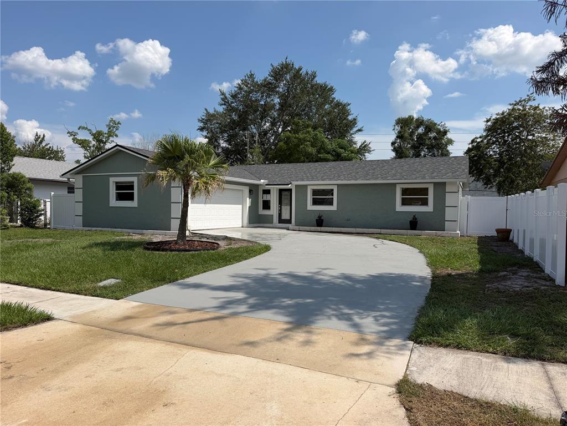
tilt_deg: -1.0
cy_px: 213
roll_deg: -0.8
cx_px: 284
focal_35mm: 24
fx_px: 393
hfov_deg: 71.6
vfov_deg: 56.8
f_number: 1.78
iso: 80
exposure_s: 1/8130
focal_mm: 6.76
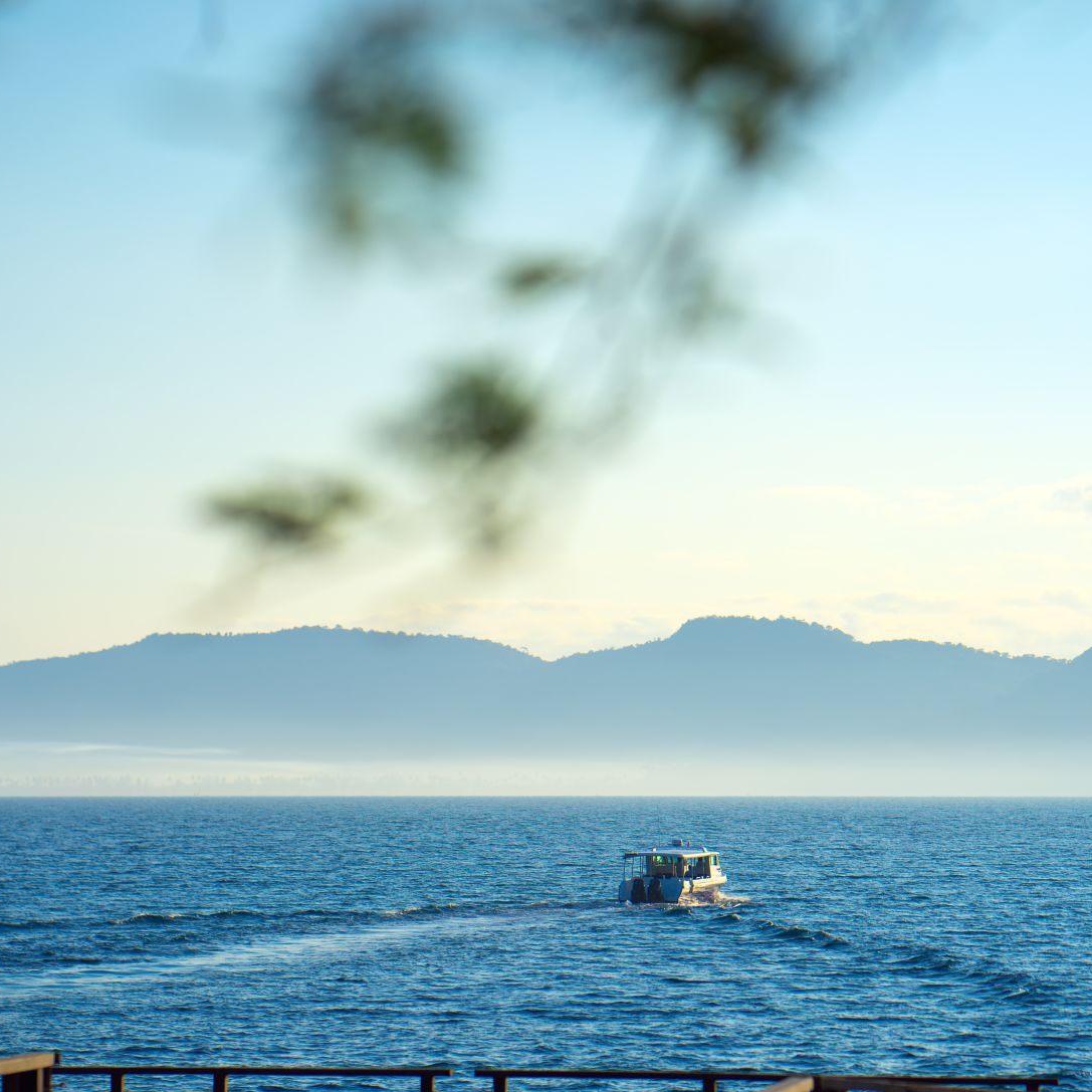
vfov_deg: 13.1
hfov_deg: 13.1
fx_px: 4747
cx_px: 556
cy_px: 622
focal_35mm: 133
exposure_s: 1/2500
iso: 100
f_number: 2.8
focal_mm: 85
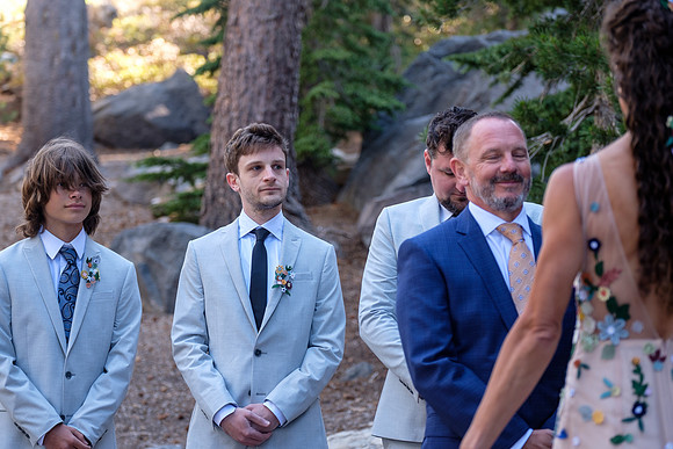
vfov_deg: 12.8
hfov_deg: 19.1
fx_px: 2001
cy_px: 224
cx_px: 336
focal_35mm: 107
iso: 200
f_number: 2.8
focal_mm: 71.5
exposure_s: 1/60
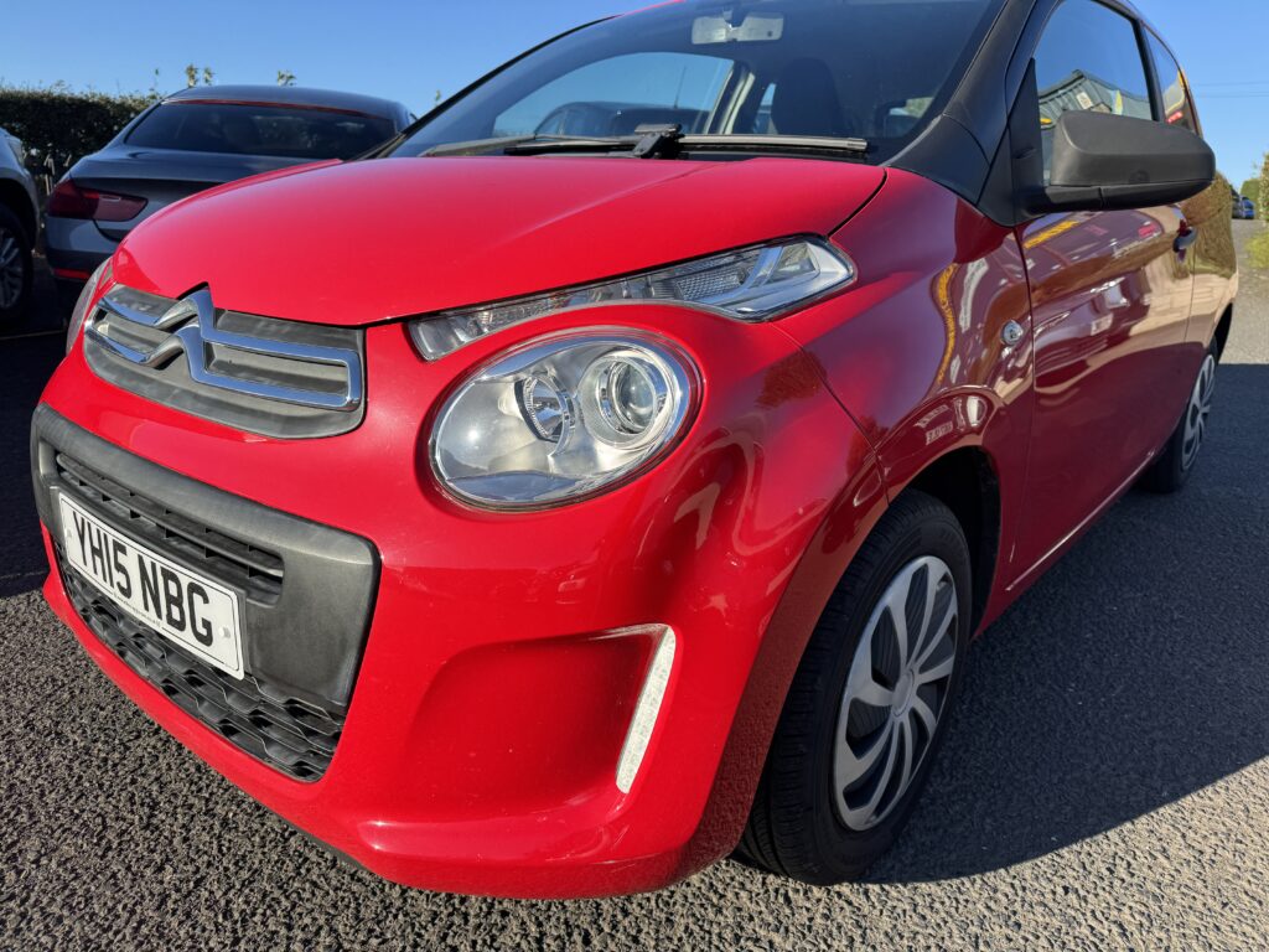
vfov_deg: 56.8
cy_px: 476
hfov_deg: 71.6
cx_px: 634
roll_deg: +0.0
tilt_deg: -13.9
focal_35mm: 24
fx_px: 880
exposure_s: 1/1721
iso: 80
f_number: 1.78
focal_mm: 6.76
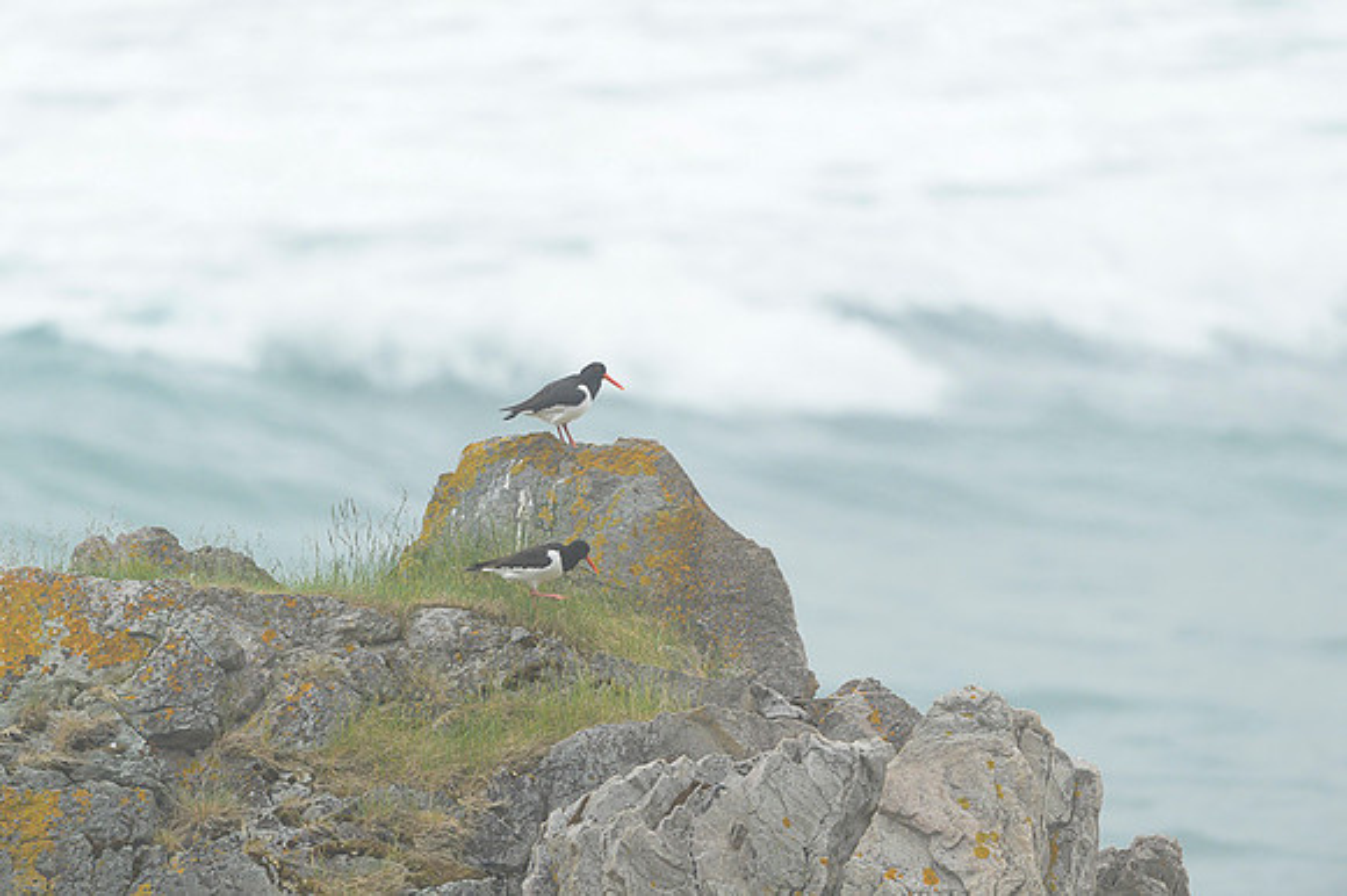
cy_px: 448
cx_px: 674
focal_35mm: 500
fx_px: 18697
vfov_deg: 2.7
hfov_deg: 4.1
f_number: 4
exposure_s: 1/800
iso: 800
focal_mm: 500
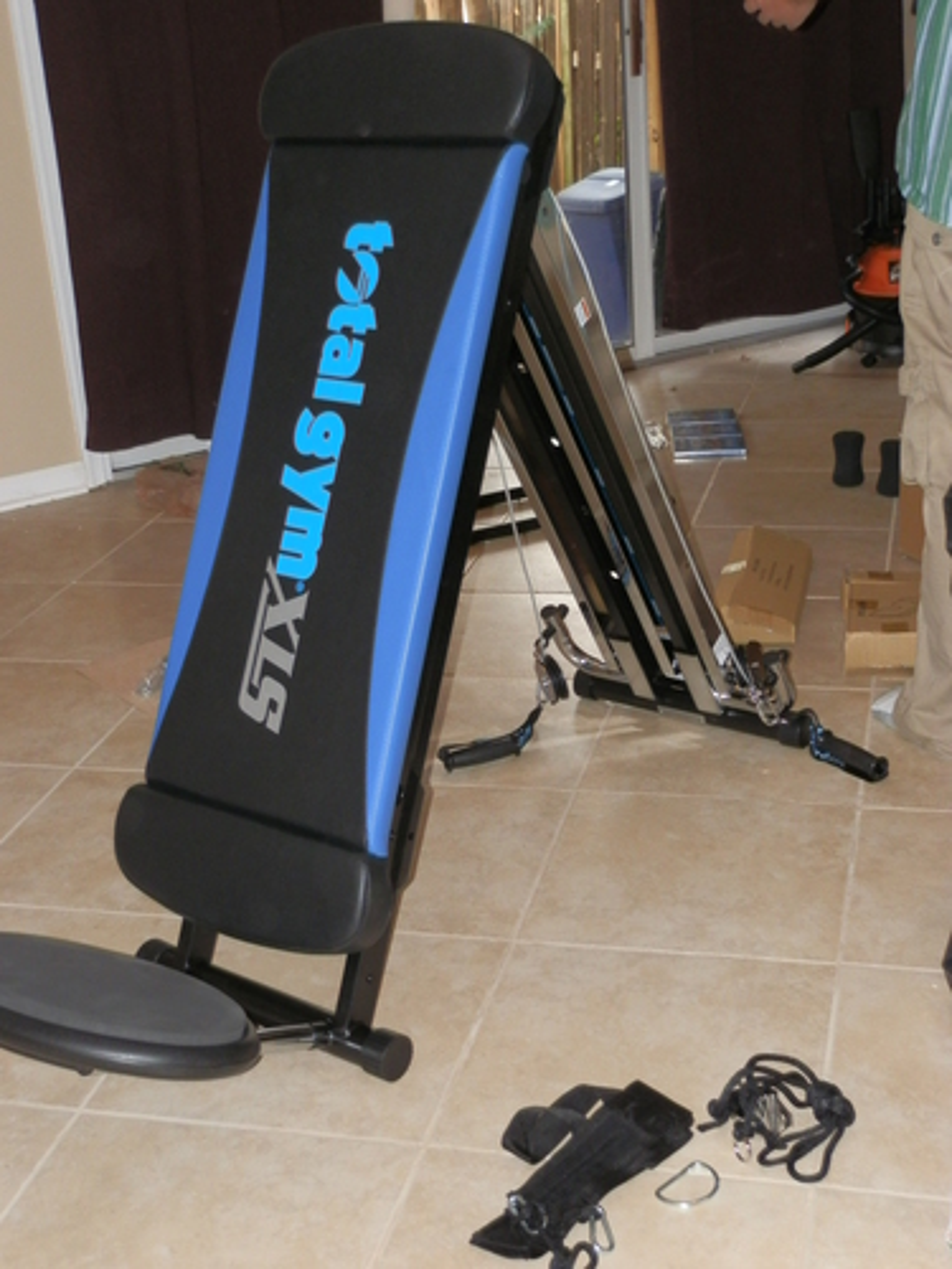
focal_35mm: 47
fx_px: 1723
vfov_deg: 40.4
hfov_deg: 30.9
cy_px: 634
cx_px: 476
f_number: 3.5
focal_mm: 8.51
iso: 200
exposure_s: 1/80
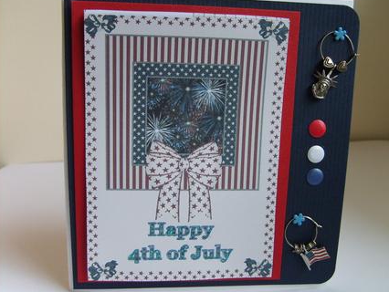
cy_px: 141
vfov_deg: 38.7
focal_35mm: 37
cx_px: 201
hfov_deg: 50.1
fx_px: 416
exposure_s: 1/30
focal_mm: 5.8
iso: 100
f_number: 2.8
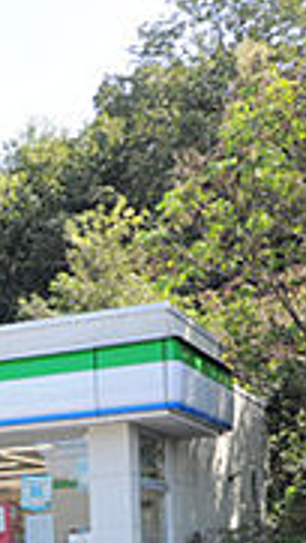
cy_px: 564
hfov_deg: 13.4
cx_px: -207
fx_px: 1196
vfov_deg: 24.2
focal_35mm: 83
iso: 200
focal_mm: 16
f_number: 7.1
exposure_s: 1/200
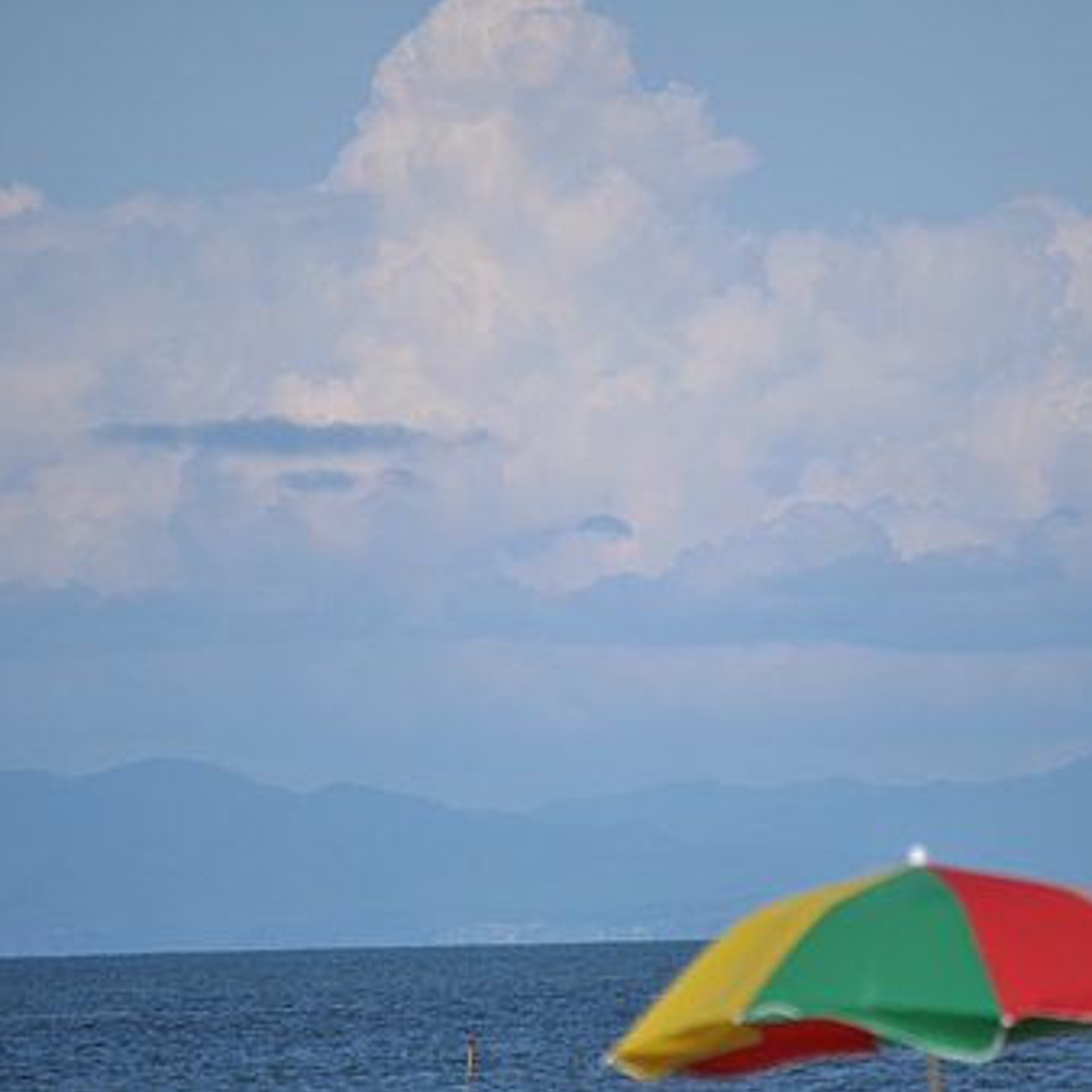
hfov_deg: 4.5
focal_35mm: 386
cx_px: 669
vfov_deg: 4.5
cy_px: 546
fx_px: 13776
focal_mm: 200
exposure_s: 1/2000
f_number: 5.6
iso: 200
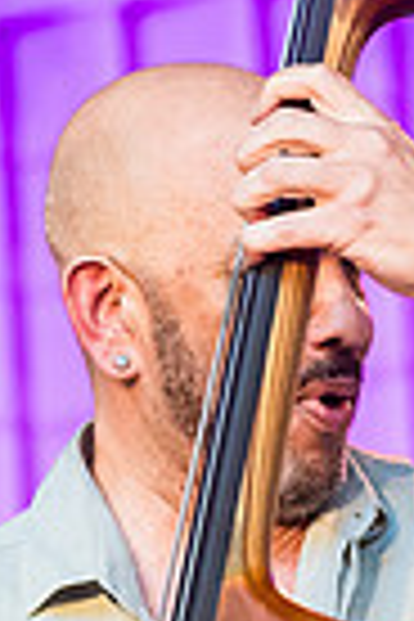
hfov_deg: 2.7
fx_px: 8883
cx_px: 127
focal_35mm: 515
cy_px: 536
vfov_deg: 4.0
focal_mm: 105
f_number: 4
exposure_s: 1/640
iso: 3200
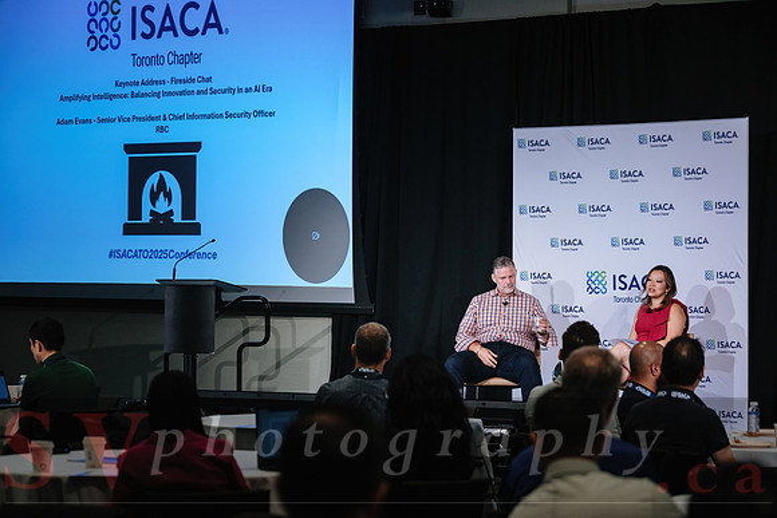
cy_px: 259
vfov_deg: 12.2
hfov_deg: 18.3
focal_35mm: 112
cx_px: 388
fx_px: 2418
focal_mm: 74.4
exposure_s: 1/100
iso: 800
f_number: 2.8
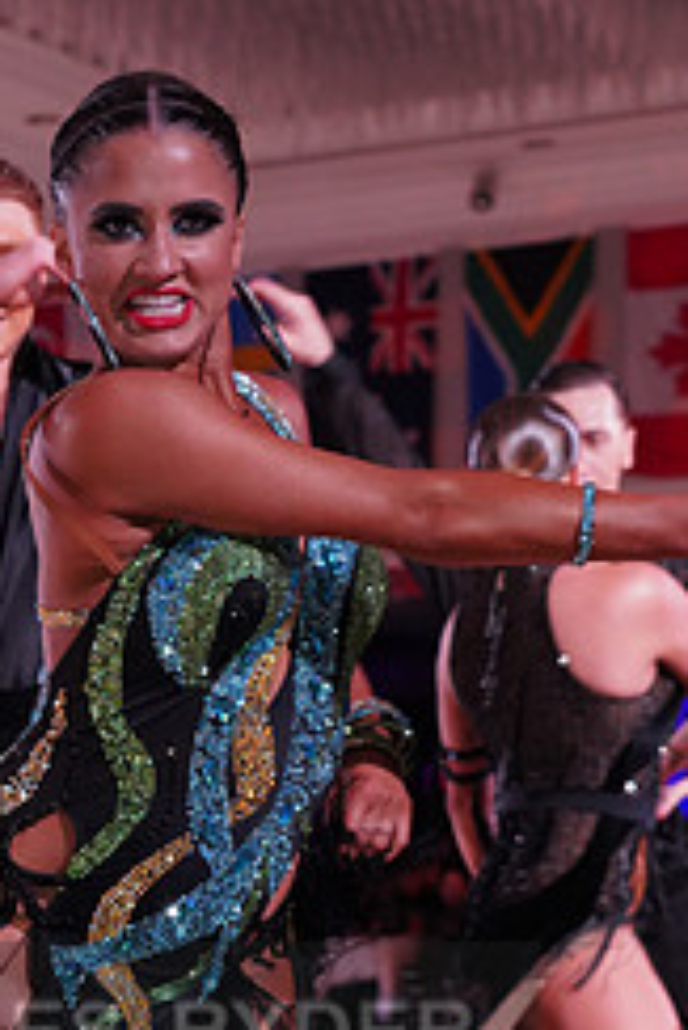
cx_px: -40
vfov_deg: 16.7
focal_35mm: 119
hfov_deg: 11.4
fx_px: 3406
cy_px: 1085
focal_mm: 50
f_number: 5
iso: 2000
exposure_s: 1/200
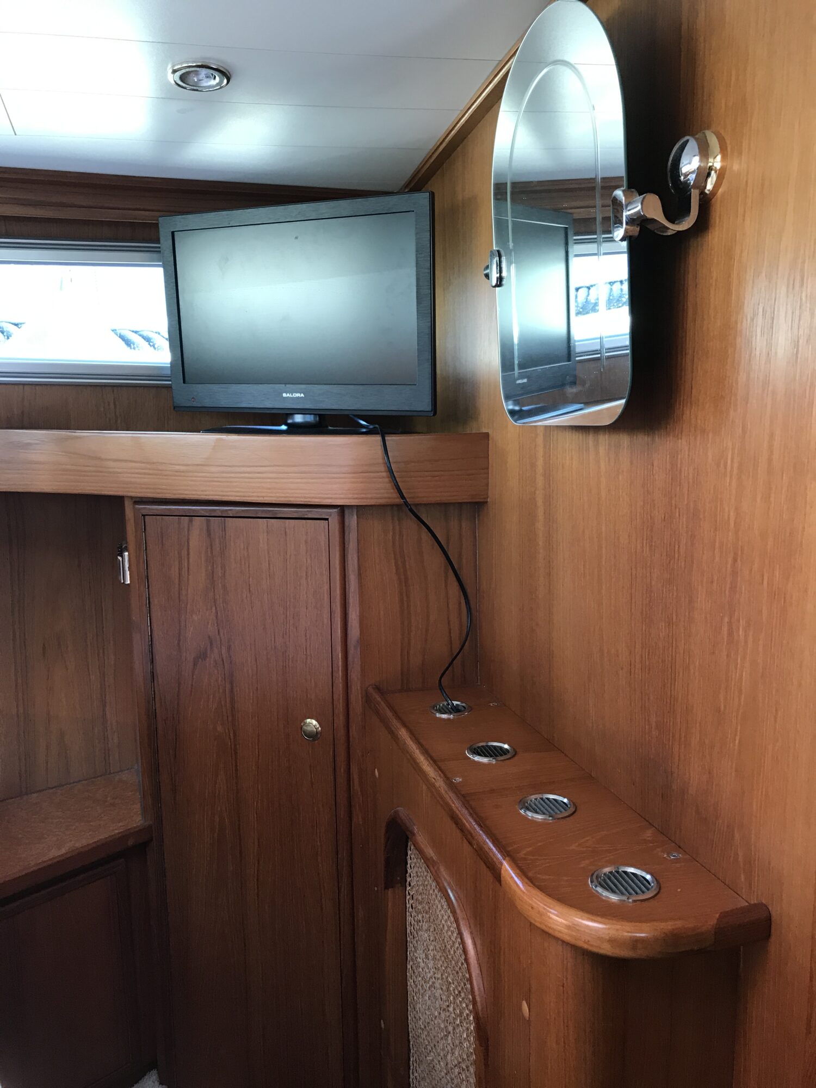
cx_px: 408
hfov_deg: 49.7
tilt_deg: -8.9
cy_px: 544
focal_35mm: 28
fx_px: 880
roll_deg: +1.9
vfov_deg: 63.4
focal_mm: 3.99
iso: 40
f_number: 1.8
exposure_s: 1/20
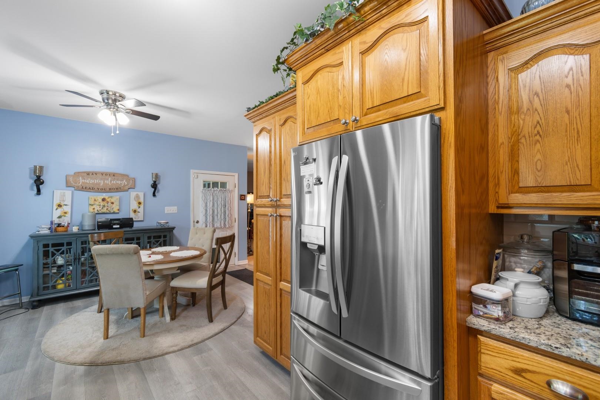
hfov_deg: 100.4
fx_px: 250
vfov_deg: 77.3
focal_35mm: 15
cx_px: 300
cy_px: 200
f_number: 4.5
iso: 100
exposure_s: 1/10
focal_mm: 10
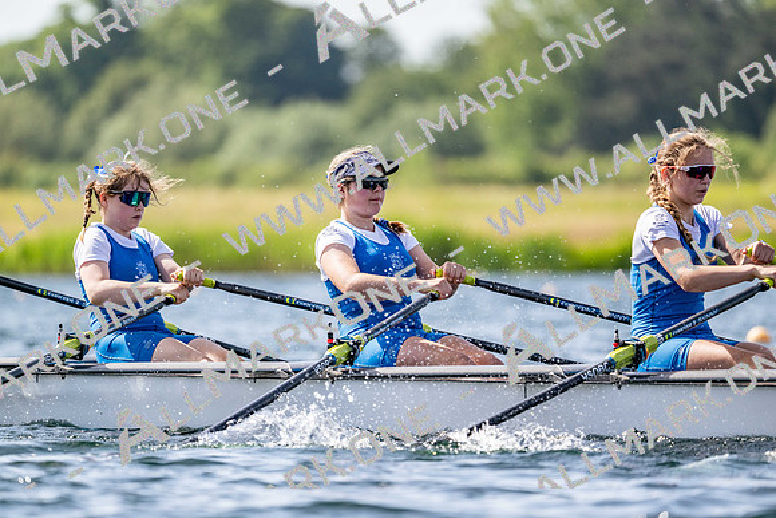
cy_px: 259
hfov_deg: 5.2
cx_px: 388
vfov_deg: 3.4
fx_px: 8624
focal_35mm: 400
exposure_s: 1/2500
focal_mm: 400
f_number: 4.5
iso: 280
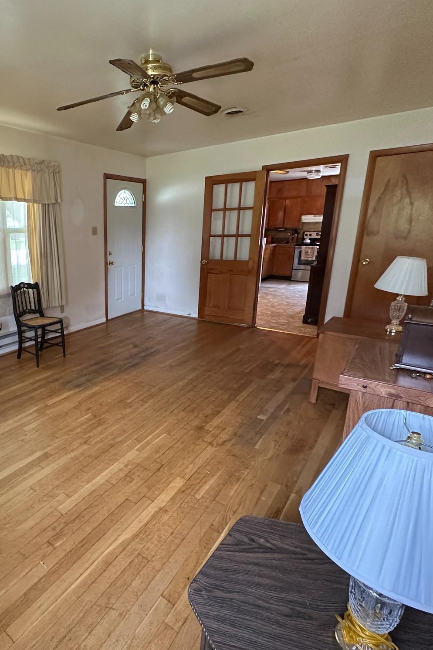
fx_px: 361
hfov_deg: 57.1
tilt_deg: -13.5
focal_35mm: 20
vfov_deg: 84.0
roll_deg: +1.7
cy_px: 322
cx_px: 83
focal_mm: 2.22
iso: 400
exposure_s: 1/60
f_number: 2.2
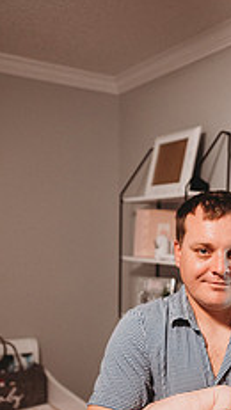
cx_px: 222
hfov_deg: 23.6
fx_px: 533
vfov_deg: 41.2
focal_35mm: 49
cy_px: 293
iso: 1600
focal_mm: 24
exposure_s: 1/160
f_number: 2.2
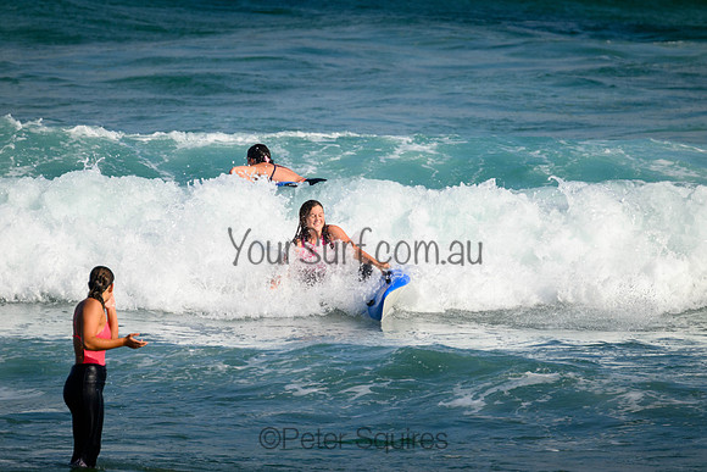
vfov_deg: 1.7
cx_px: 354
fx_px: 15714
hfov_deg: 2.6
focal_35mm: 800
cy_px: 236
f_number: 11
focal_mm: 800
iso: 720
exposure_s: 1/2000
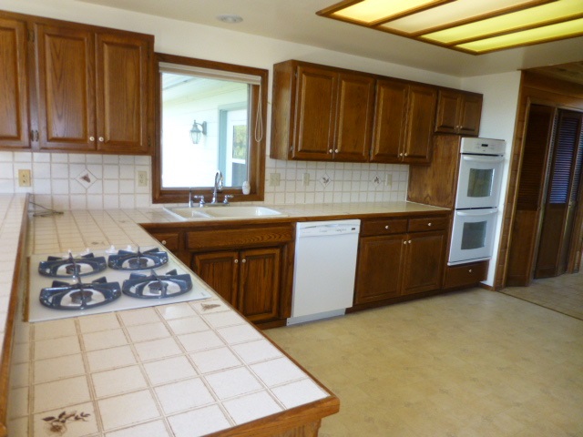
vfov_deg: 56.8
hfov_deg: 71.6
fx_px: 404
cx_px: 292
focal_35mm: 24
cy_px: 218
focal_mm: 4.3
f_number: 3.3
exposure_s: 1/60
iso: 250
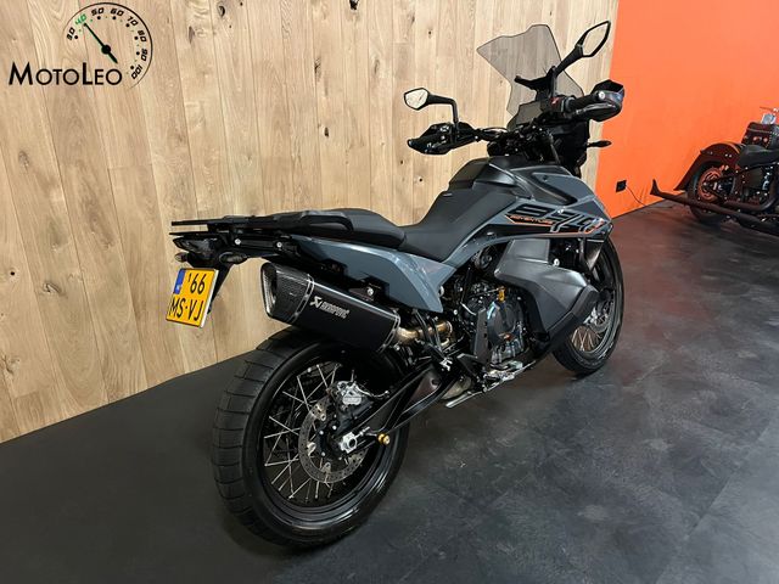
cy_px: 292
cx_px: 390
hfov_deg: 67.3
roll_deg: +0.0
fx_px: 585
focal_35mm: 26
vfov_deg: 53.1
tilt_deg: -21.6
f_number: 1.6
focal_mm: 5.1
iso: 500
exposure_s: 1/25
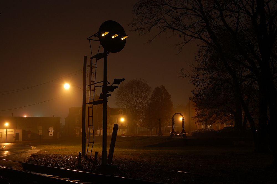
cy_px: 92
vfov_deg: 29.8
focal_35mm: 45
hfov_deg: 43.7
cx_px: 138
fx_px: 346
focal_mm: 30
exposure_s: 5
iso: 200
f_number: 8
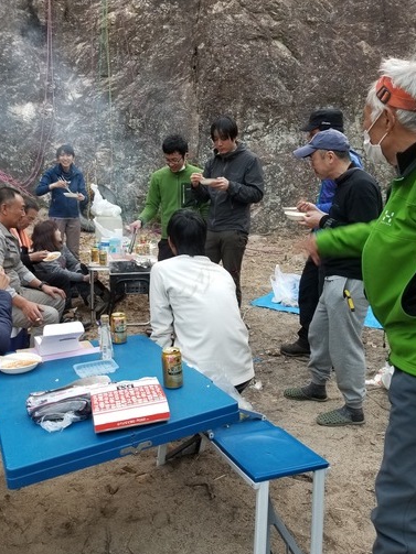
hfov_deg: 45.3
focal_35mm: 31
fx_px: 497
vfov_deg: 58.1
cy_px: 239
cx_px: 182
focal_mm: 4.25
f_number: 1.7
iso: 80
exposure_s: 1/50
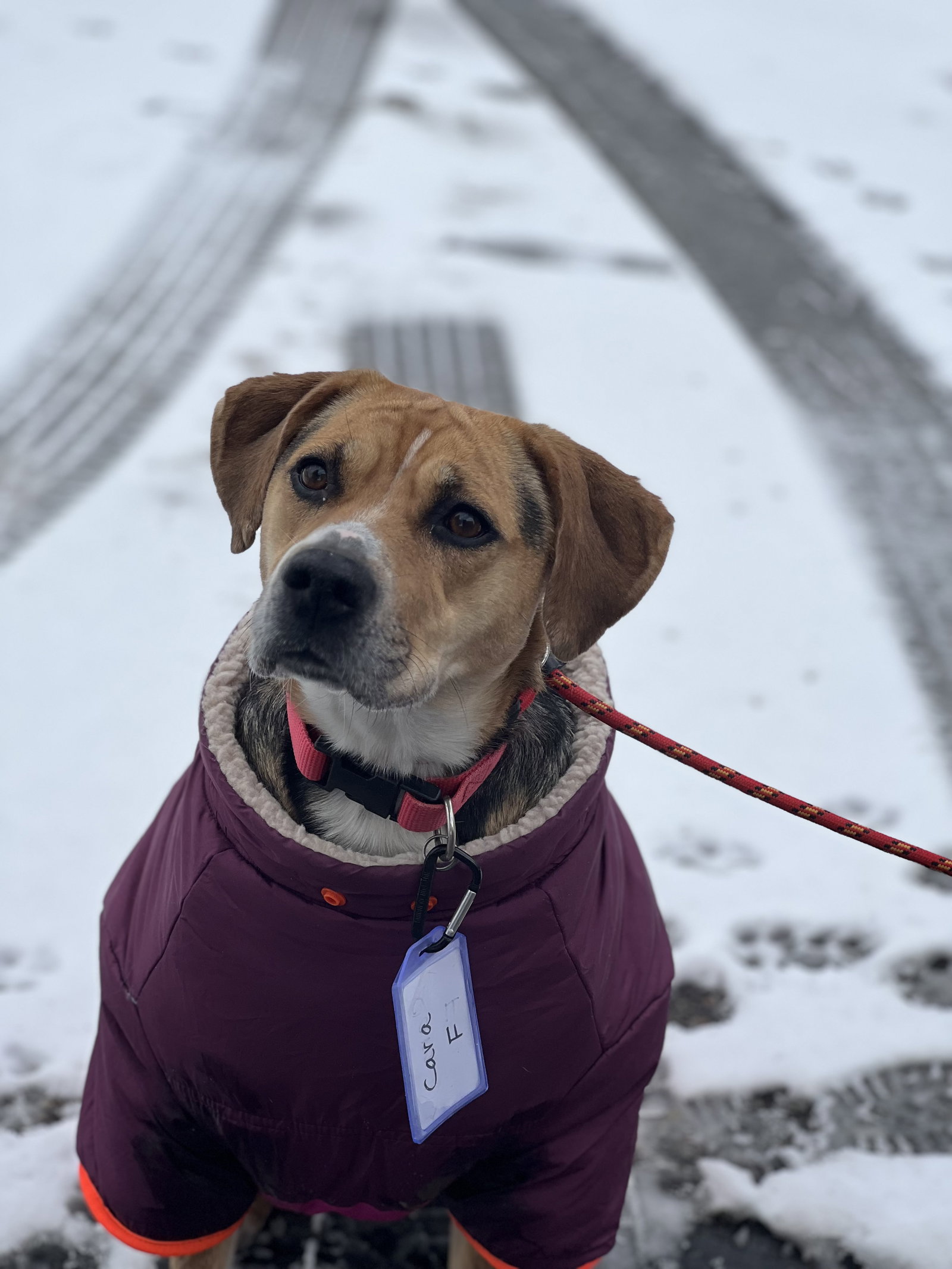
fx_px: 2823
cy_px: 634
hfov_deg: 19.1
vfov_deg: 25.3
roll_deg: -1.1
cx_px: 476
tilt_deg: -24.4
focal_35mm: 77
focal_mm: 9
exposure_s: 1/508
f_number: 2.8
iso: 32
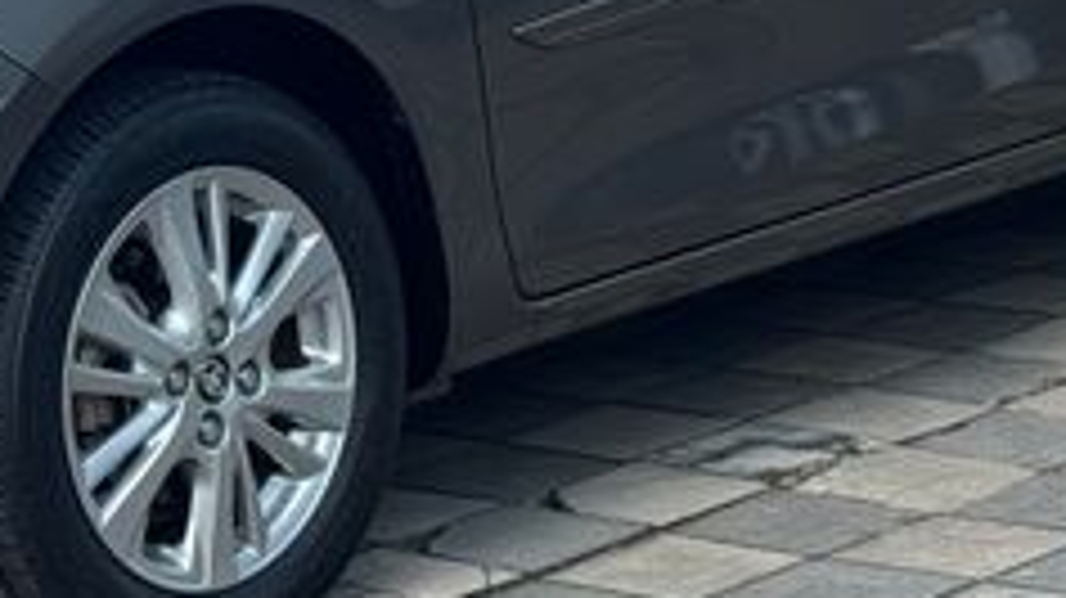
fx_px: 5057
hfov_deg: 12.0
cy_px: -243
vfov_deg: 6.7
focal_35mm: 179
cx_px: 279
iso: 64
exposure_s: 1/514
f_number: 1.78
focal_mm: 6.76
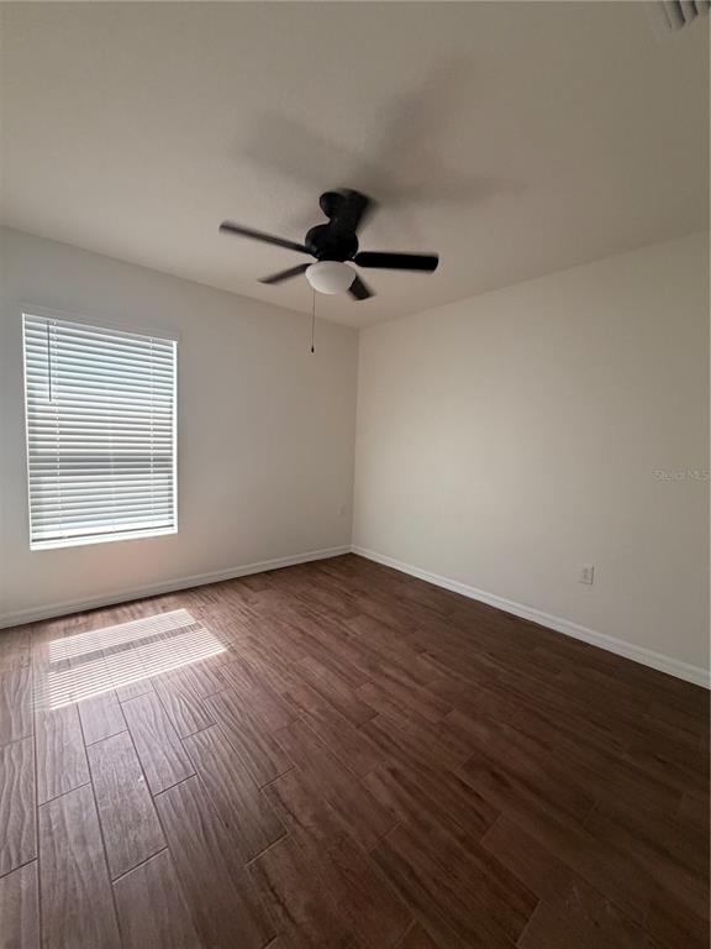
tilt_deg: -5.2
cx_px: 356
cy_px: 474
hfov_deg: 85.7
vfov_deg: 102.1
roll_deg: -2.1
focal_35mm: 14
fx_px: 383
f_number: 2.2
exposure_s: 1/120
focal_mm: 2.22
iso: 250
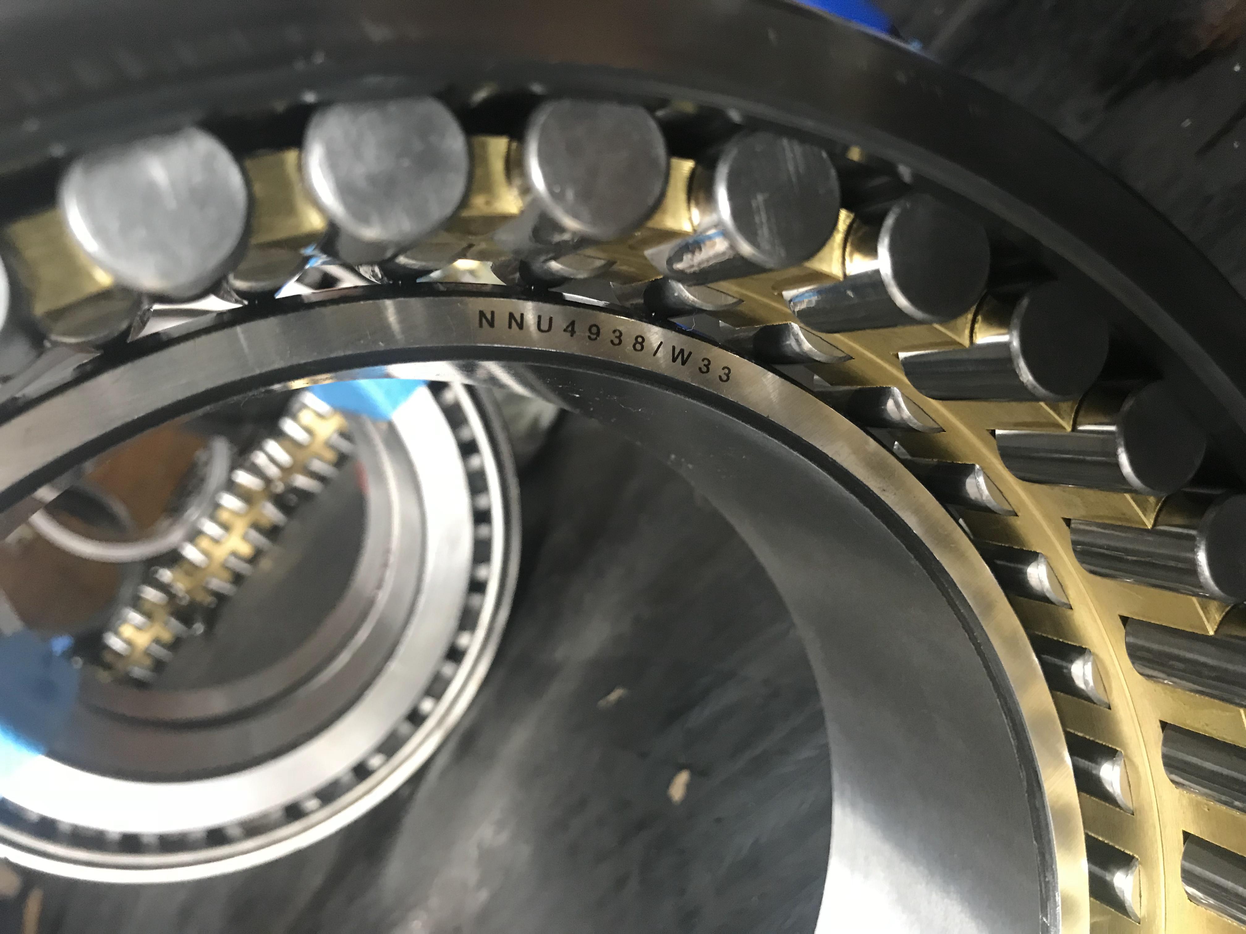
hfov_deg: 63.4
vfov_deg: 49.7
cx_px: 623
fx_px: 1008
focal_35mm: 28
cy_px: 467
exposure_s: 1/17
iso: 100
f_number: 1.8
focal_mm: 3.99
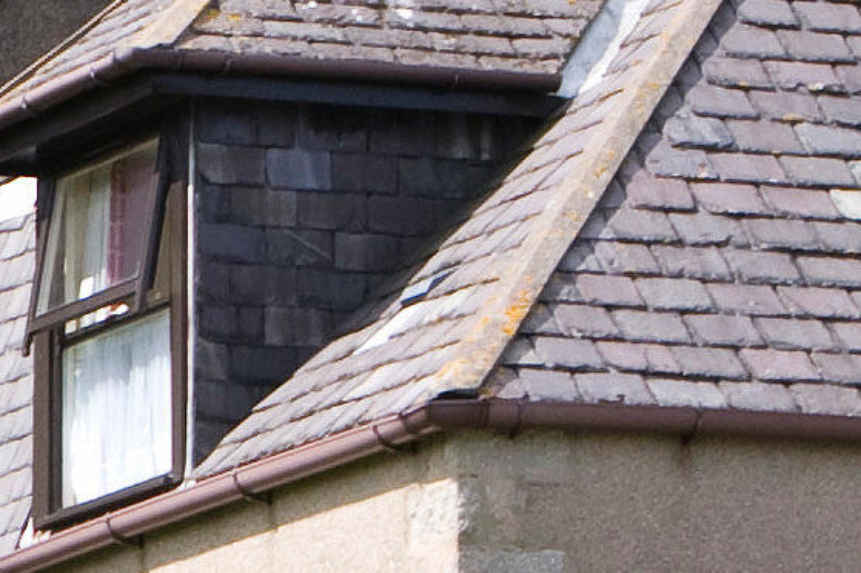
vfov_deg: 3.1
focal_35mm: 444
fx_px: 10605
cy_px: 505
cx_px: -861
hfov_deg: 4.6
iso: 200
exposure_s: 1/125
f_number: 11
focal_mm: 55
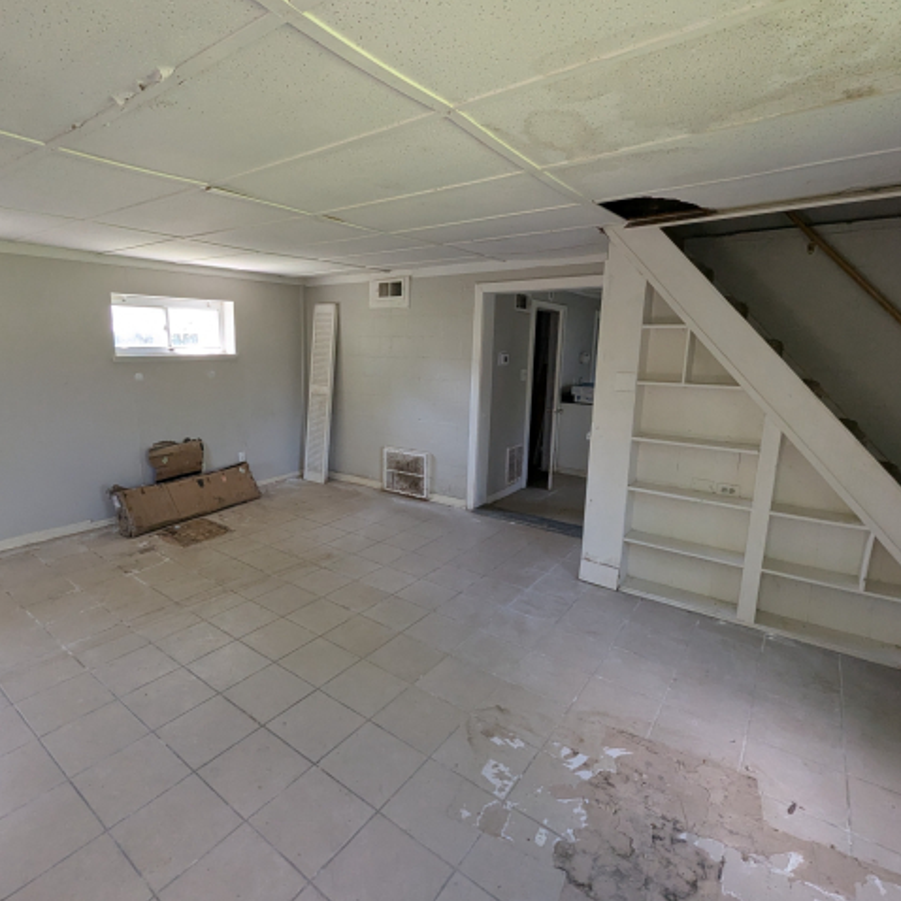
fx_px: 471
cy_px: 445
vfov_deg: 87.4
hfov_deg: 86.9
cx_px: 390
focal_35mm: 16
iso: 112
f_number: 2.2
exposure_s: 1/106
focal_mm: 1.95
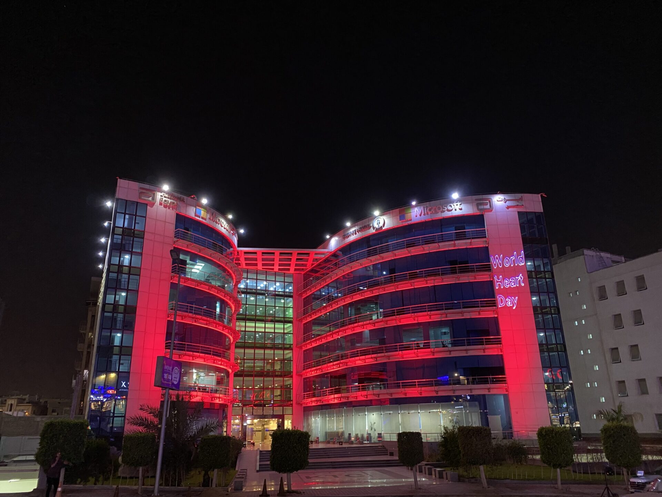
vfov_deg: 53.1
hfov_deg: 67.3
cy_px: 248
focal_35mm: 26
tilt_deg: +20.1
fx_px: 497
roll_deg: +1.2
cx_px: 331
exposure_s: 1/25
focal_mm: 4.25
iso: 500
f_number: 1.8
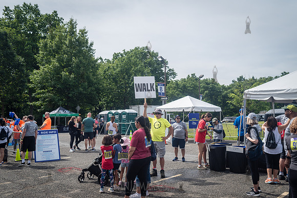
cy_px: 99
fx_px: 289
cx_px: 148
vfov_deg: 37.9
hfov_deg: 54.4
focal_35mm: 35
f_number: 4
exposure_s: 1/2000
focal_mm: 35
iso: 200
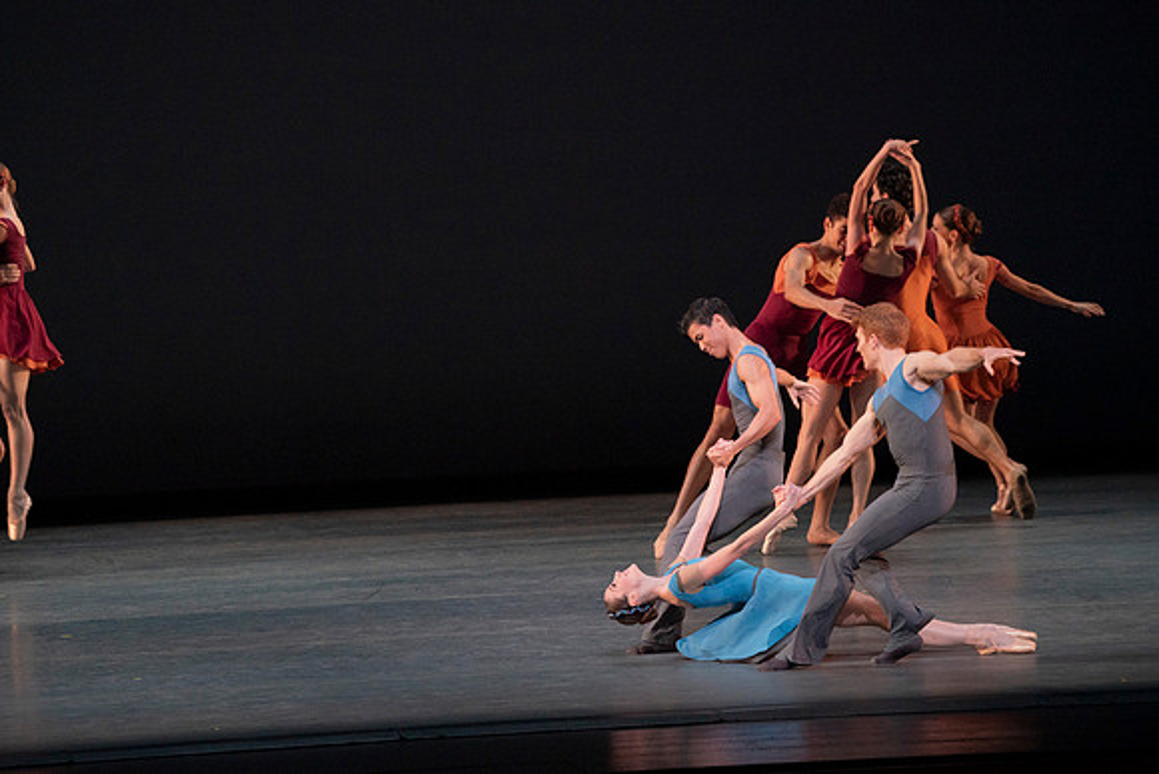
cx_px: 580
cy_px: 387
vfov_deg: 4.9
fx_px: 8984
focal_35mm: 279
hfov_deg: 7.4
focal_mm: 279
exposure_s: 1/400
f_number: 8
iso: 6400
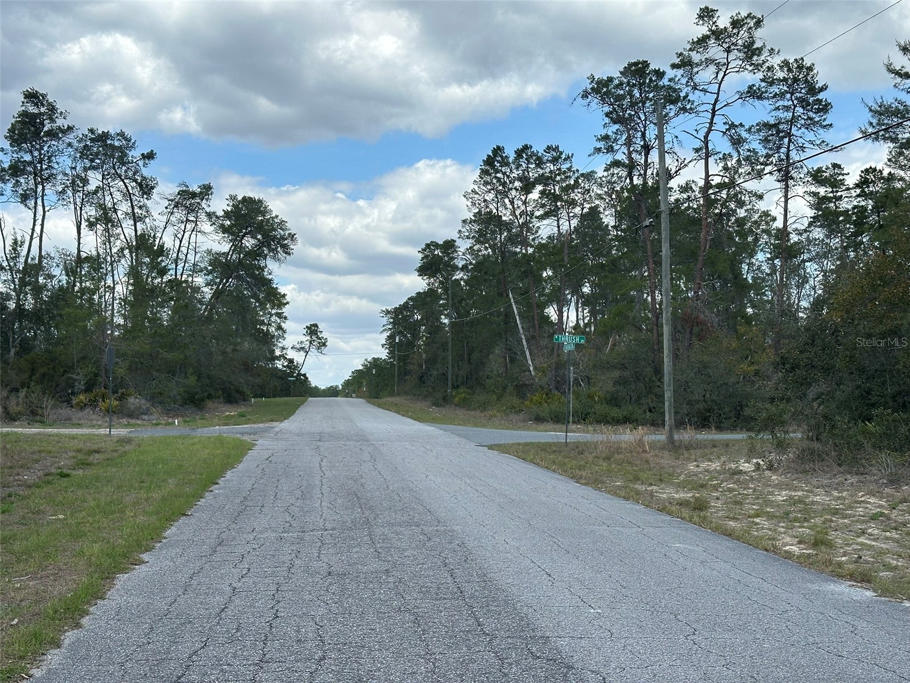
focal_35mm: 48
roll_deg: -1.1
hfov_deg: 39.7
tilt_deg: +3.0
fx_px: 1262
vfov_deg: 30.3
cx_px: 455
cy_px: 342
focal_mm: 6.86
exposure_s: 1/3367
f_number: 1.78
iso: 64
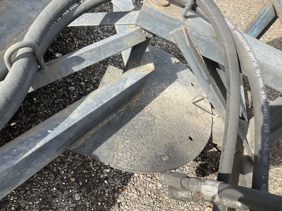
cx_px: 141
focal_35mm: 29
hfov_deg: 61.7
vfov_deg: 48.2
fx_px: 236
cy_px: 106
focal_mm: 3
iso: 25
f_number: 1.8
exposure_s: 1/422
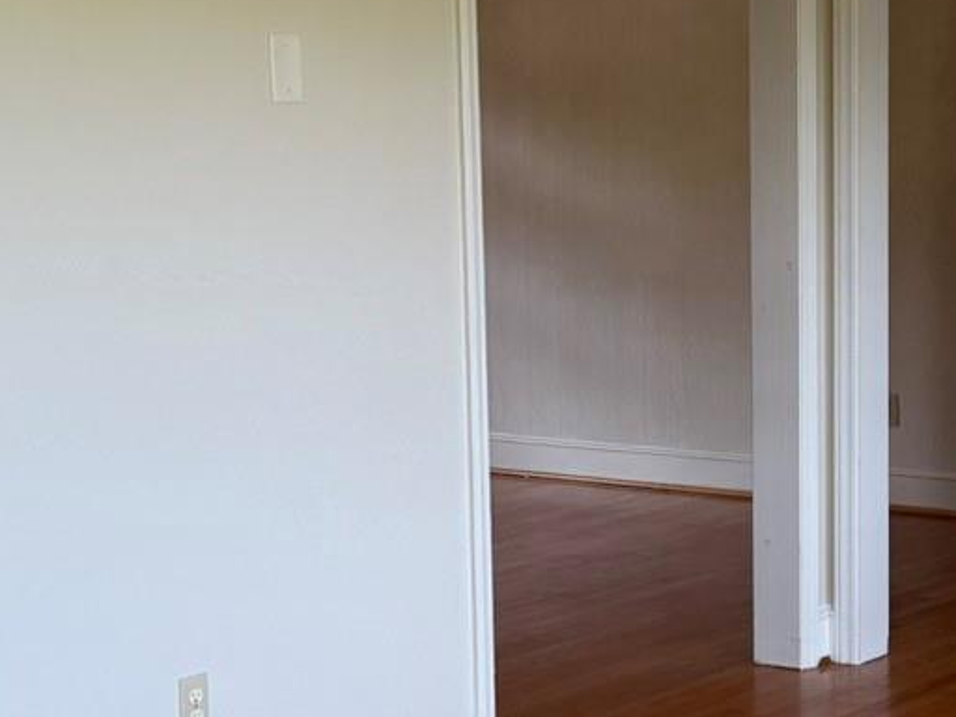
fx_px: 2651
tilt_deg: -8.7
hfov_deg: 20.0
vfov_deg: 15.4
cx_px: 861
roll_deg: +0.7
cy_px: 450
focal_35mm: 96
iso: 64
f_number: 1.78
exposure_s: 1/199
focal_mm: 6.76
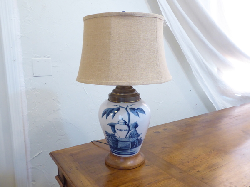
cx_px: 125
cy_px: 94
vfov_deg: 44.2
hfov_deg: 56.8
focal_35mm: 32
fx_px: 231
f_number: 3.5
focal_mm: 5.4
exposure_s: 1/13
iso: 400
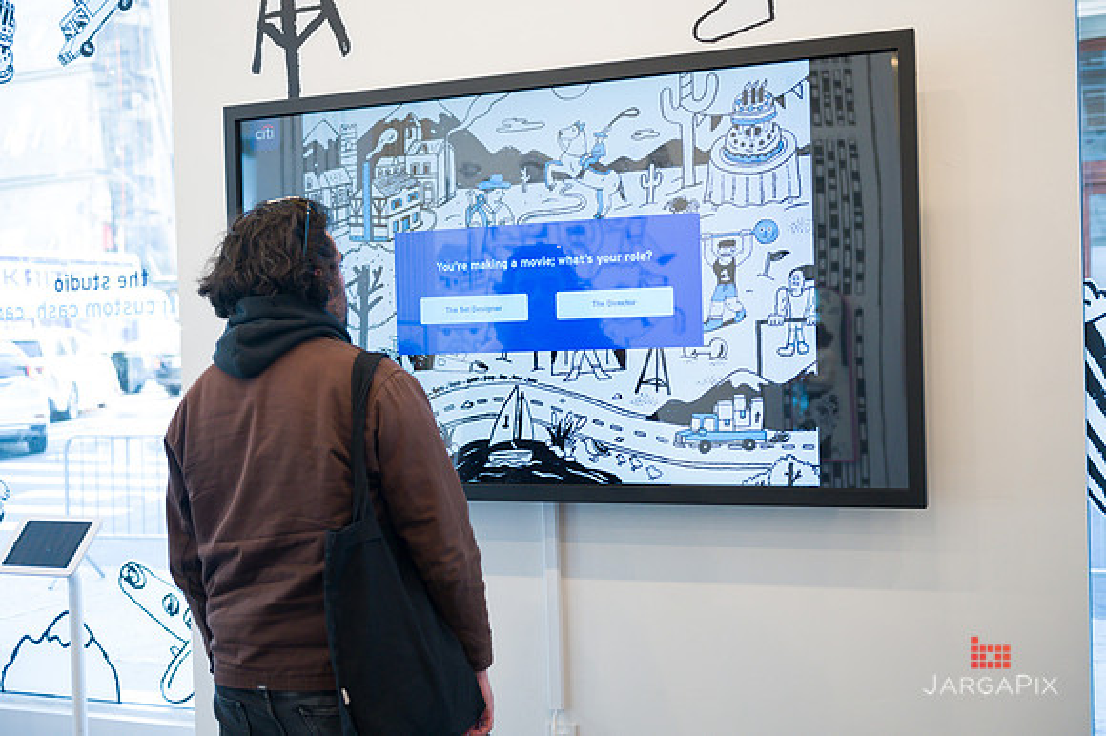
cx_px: 553
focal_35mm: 40
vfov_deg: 33.4
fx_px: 1228
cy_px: 368
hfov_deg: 48.5
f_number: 3.5
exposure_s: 1/200
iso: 1600
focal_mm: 40
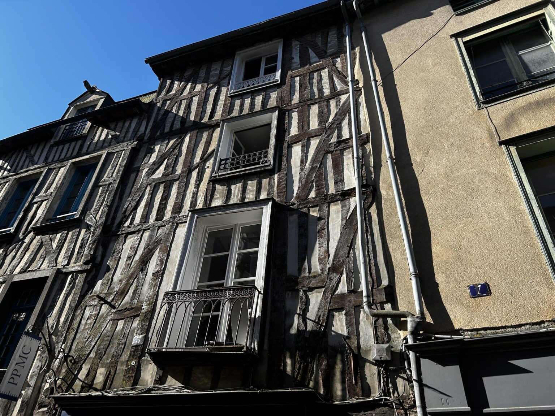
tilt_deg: +35.2
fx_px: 417
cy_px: 208
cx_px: 278
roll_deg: -4.3
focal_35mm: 26
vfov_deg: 53.1
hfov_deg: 67.3
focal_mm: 5.7
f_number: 1.5
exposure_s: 1/2008
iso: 50
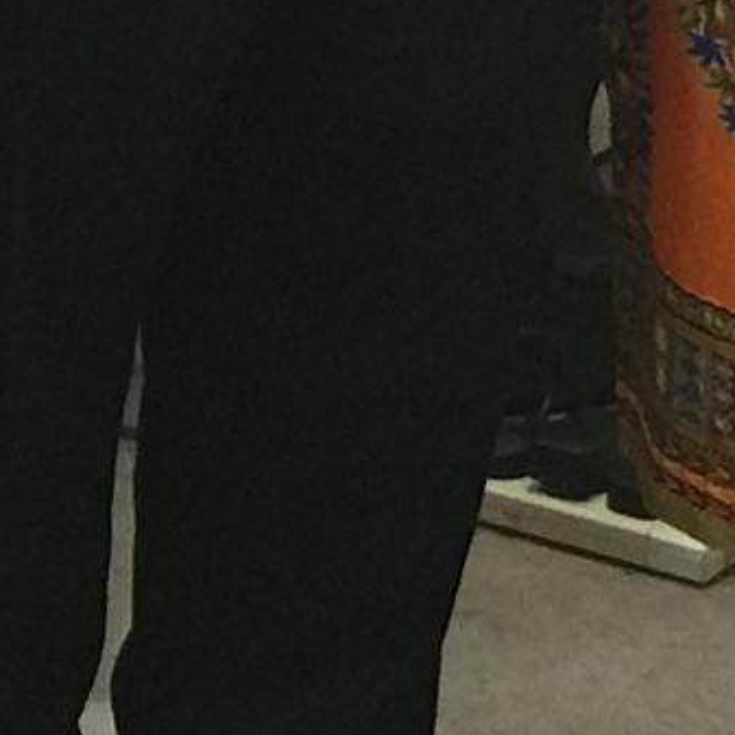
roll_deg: -0.5
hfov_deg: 7.0
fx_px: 5958
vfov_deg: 6.8
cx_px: 28
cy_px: -796
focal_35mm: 248
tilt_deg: -11.1
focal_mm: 4.15
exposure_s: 1/33
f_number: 2.2
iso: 64
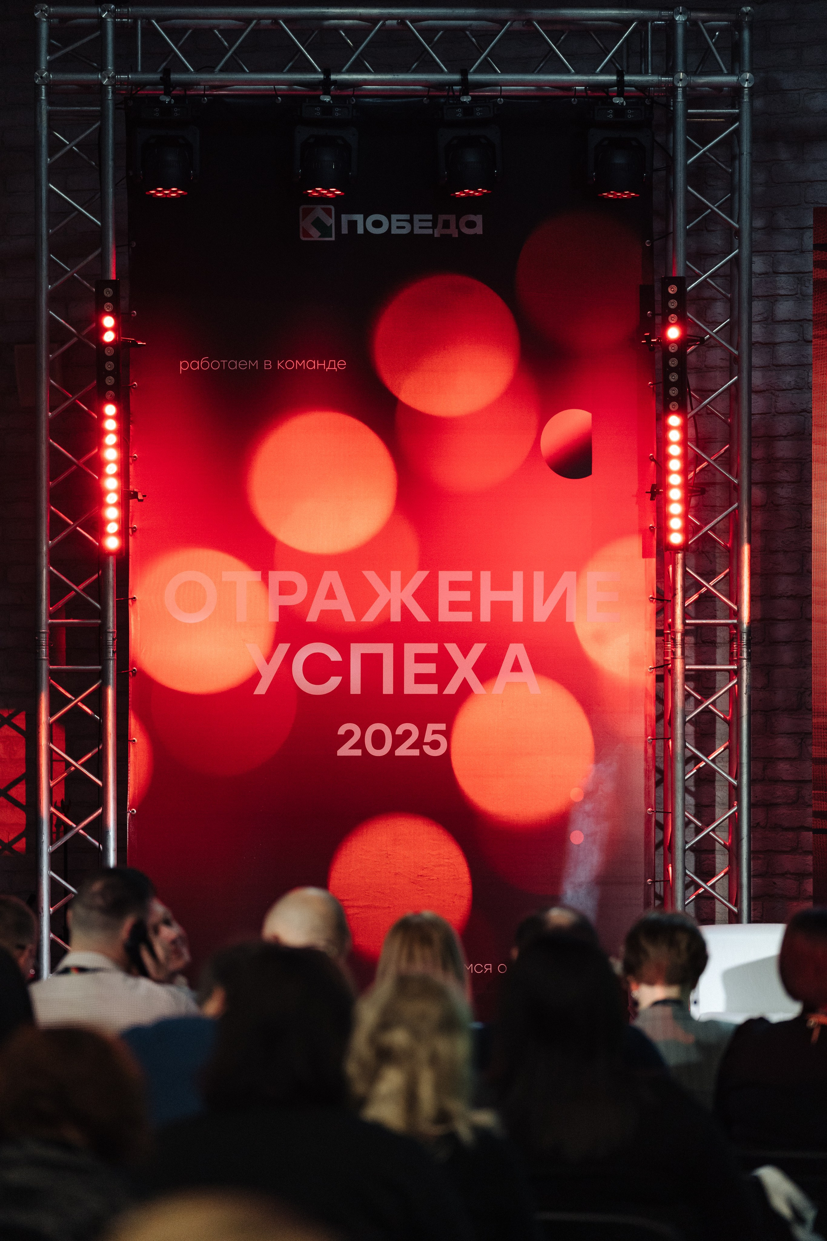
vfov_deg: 14.3
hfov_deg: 9.6
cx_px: 414
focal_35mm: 143
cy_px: 620
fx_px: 4927
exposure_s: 1/500
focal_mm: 143
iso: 2000
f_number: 2.8
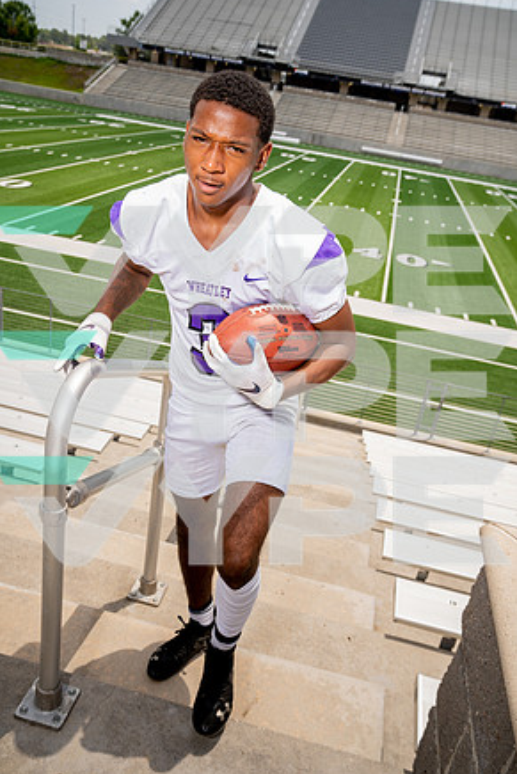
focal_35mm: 32
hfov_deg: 41.1
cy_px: 387
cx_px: 252
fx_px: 689
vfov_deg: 58.7
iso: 100
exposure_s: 1/250
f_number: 6.3
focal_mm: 31
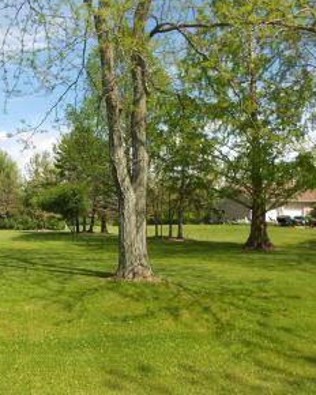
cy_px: 196
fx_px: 409
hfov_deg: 40.6
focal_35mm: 35
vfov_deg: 51.5
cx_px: 67
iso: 80
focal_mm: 4.6
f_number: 3.2
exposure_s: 1/640
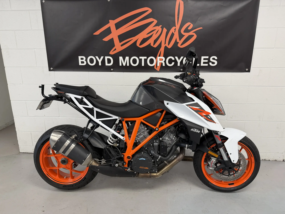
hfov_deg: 71.6
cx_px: 142
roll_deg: -0.1
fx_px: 198
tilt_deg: -15.7
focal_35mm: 24
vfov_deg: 56.8
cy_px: 107
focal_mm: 6.76
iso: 160
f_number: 1.78
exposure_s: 1/100
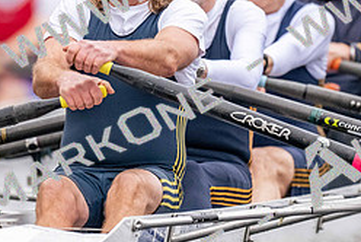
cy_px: 72
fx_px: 14075
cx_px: 180
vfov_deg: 1.0
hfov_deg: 1.5
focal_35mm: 1402
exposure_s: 1/2500
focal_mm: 600
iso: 4000
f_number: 4
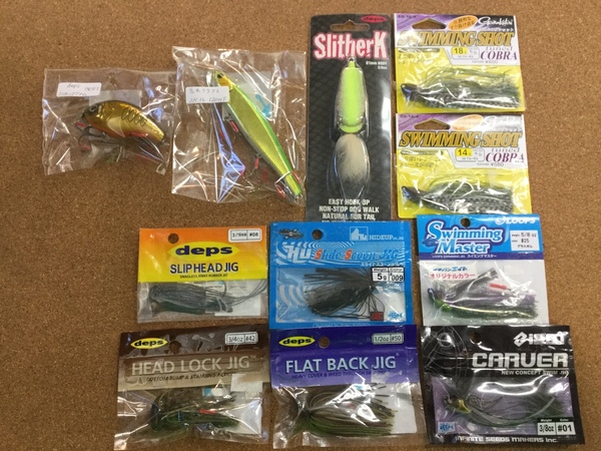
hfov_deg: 58.4
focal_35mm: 31
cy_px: 226
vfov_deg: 45.4
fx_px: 538
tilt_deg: -77.6
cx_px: 300
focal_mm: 3.3
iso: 40
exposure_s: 1/30
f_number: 2.4
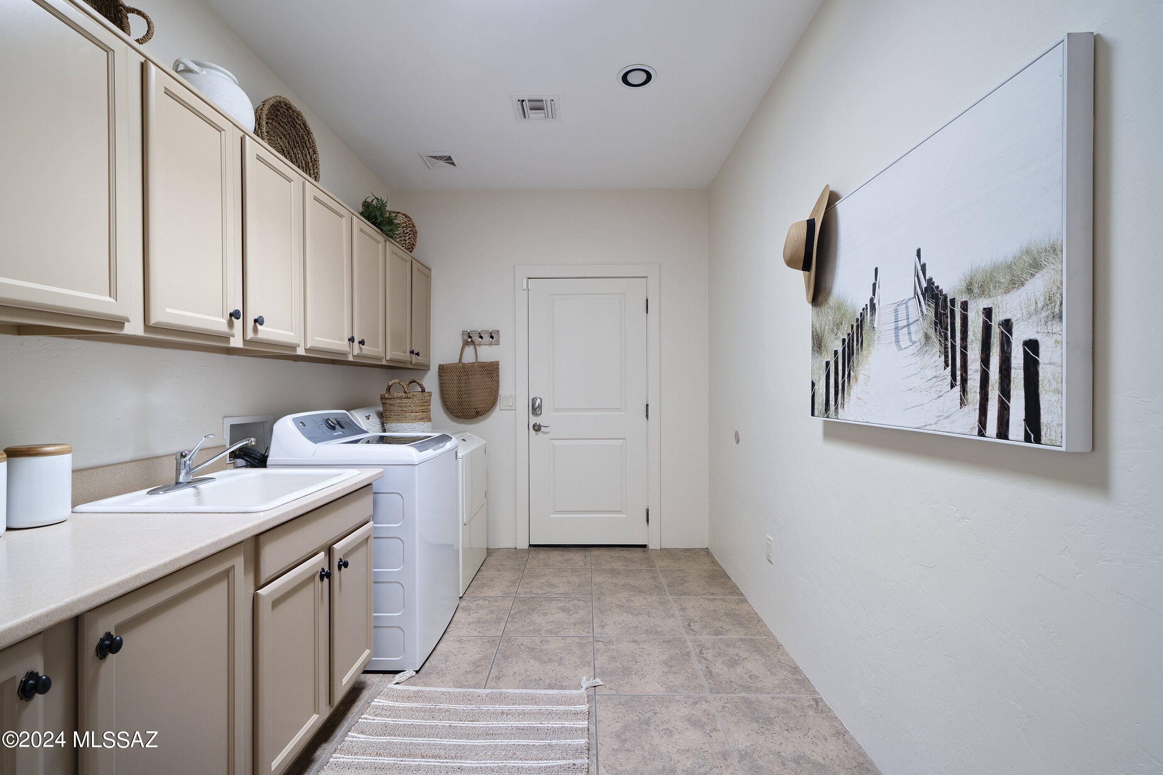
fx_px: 452
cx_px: 582
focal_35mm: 14
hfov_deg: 104.3
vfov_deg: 81.2
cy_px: 388
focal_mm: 14
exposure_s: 1.6
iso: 200
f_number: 9
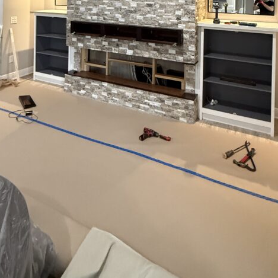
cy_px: -4
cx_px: 148
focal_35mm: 27
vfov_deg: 48.0
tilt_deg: +0.3
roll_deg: -3.0
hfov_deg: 59.0
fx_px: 245
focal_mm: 2.22
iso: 640
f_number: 2.2
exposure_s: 1/60
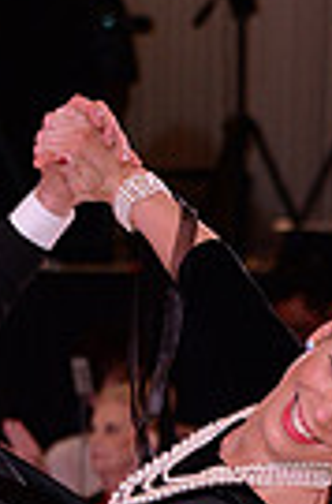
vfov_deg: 4.3
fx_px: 6719
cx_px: 121
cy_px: 784
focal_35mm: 482
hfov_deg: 2.8
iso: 2000
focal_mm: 112
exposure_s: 1/250
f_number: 5.6
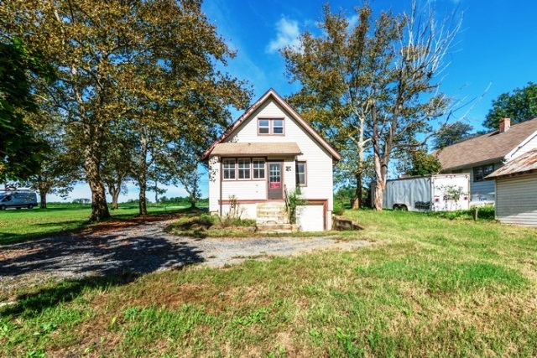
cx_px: 268
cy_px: 179
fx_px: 224
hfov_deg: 100.4
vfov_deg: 77.4
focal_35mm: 15
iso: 100
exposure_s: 1/160
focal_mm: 15
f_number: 11
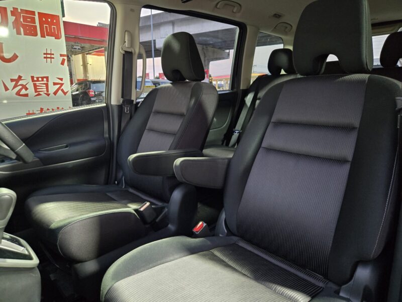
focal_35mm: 23
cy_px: 151
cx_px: 201
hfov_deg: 73.9
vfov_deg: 58.9
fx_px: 267
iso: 1600
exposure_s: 1/40
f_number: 1.8
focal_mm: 5.4
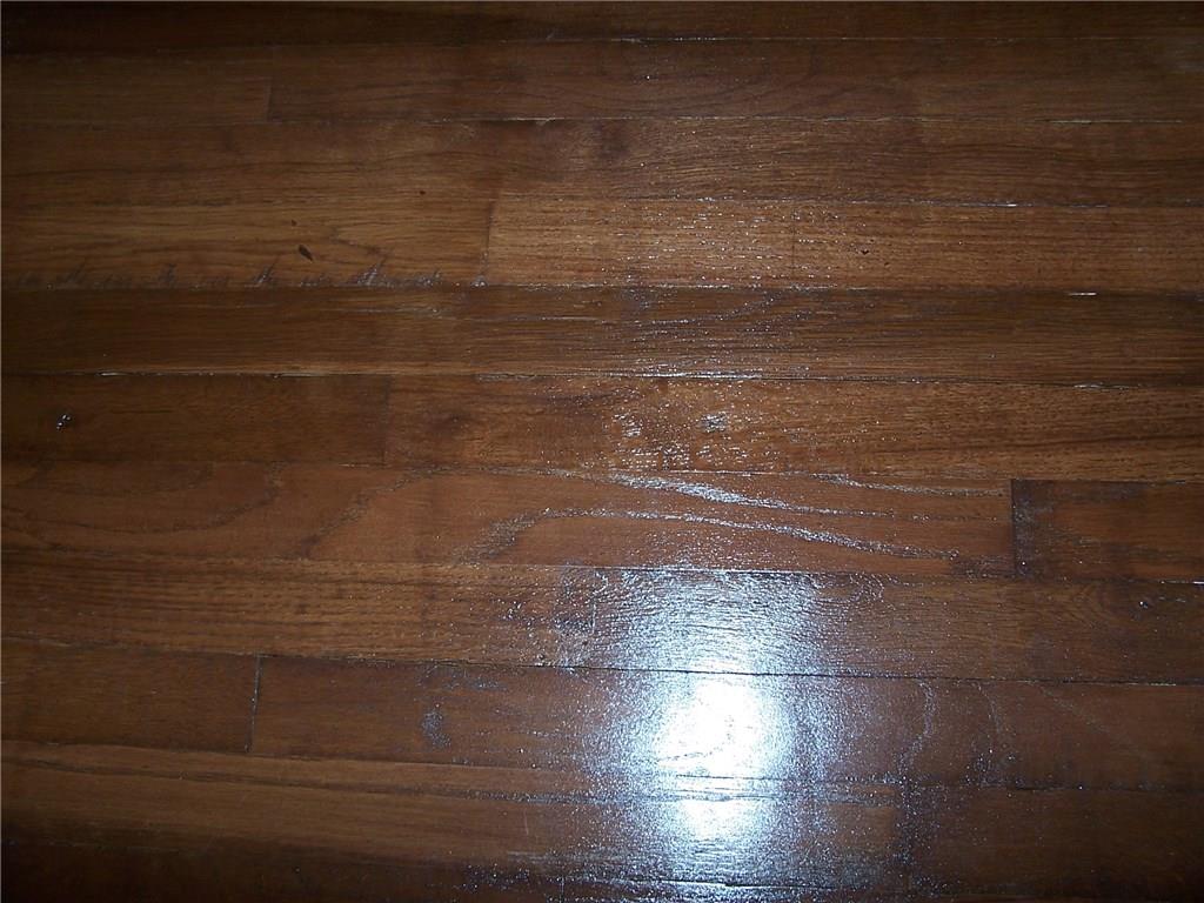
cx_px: 602
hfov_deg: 49.0
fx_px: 1322
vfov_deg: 37.7
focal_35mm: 38
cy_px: 452
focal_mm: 6.3
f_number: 2.8
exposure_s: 1/60
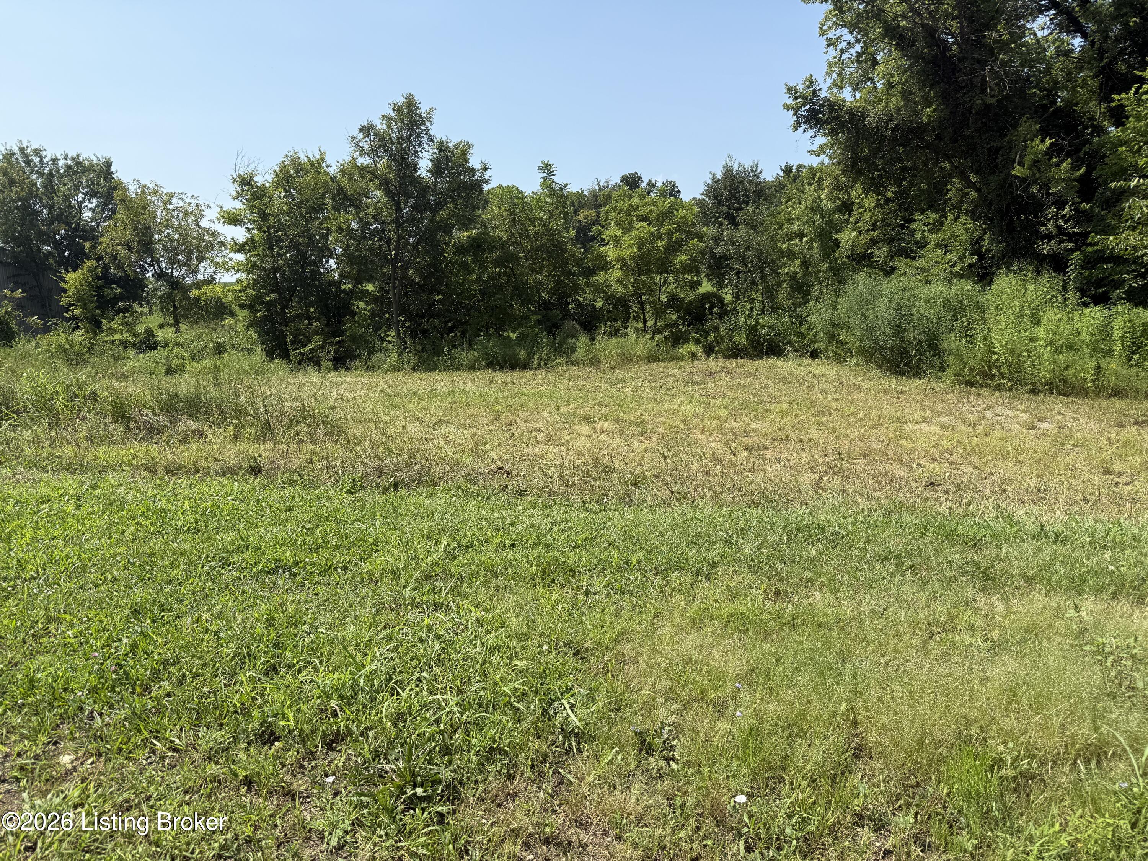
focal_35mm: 24
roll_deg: +1.1
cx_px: 574
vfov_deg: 56.8
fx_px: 796
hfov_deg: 71.6
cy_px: 430
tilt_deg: -8.4
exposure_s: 1/3145
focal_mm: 6.76
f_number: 1.78
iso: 80
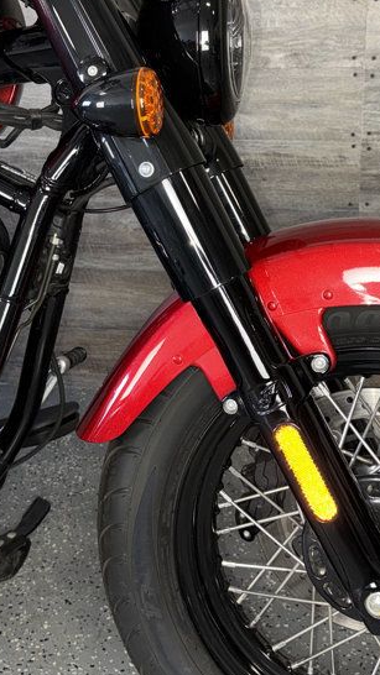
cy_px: 227
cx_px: 201
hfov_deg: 24.4
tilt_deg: -14.1
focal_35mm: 49
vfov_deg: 41.6
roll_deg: +0.7
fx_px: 878
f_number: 1.78
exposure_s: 1/27
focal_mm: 6.76
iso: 80
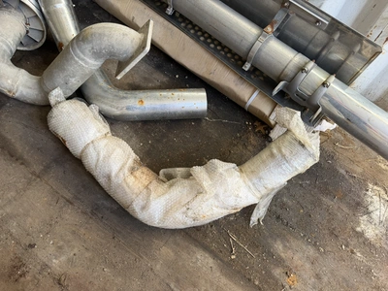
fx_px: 269
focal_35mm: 24
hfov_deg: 71.6
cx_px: 194
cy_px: 146
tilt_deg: -61.8
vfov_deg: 56.8
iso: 50
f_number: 1.78
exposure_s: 1/140
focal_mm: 6.76
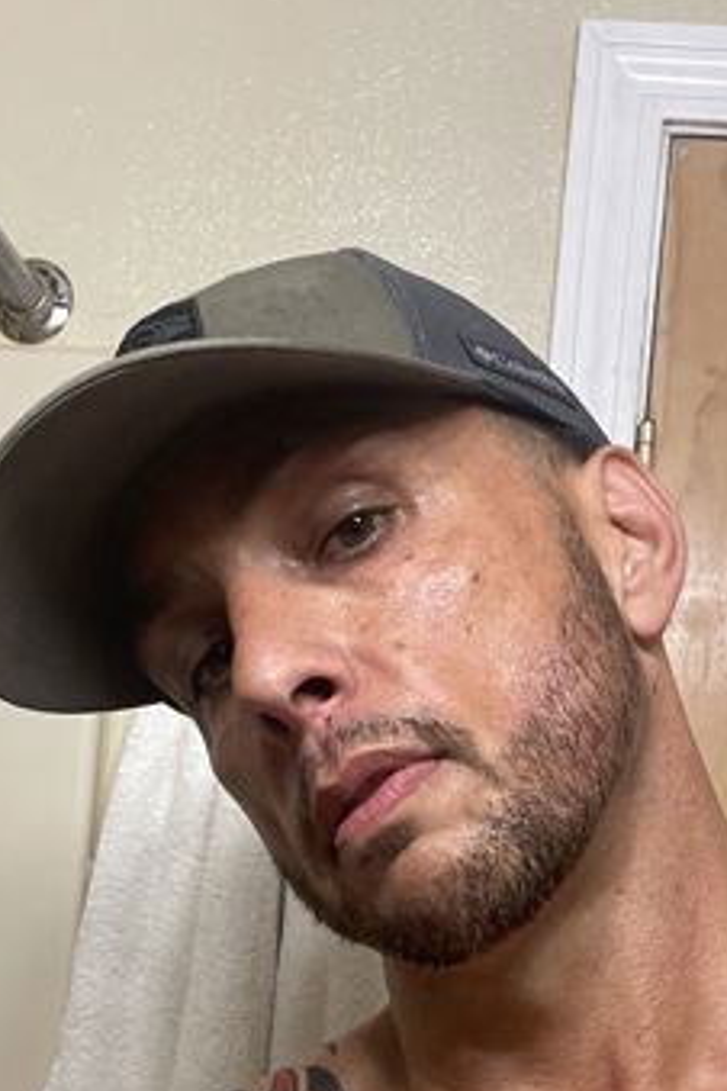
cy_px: 867
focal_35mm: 54
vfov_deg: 35.7
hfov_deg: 25.0
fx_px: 1636
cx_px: 418
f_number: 2.2
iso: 160
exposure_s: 1/60
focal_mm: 2.71
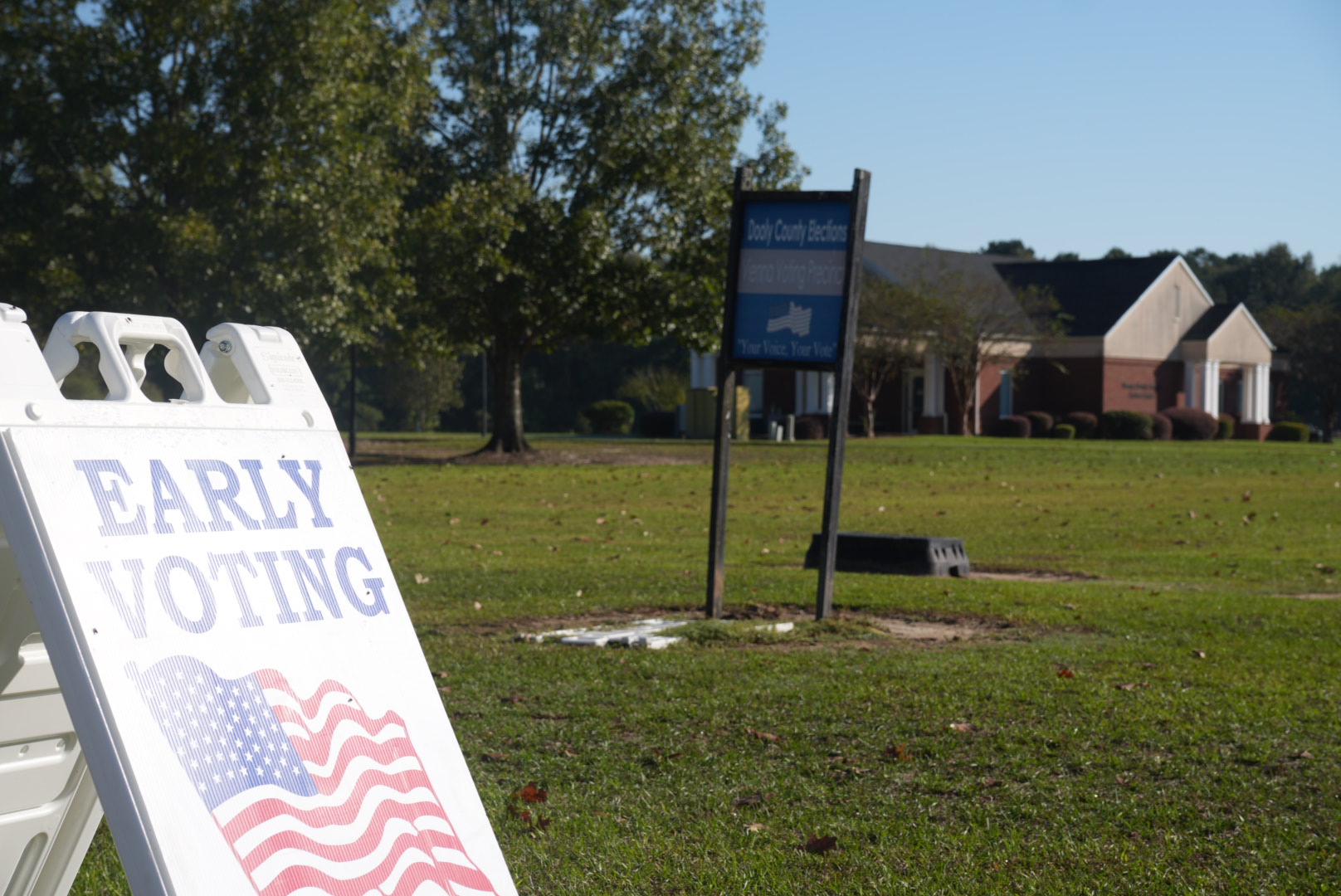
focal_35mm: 75
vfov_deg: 18.2
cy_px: 448
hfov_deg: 27.0
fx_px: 2796
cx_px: 670
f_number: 7.1
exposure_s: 1/500
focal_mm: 50
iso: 100
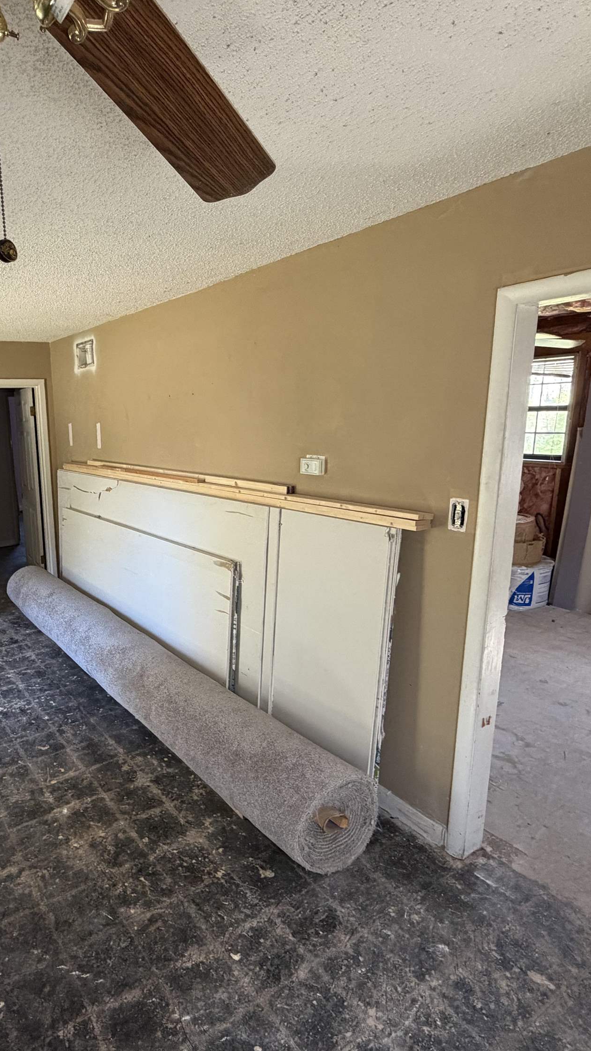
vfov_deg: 83.8
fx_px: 585
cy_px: 540
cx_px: 157
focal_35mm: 21
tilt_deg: -12.9
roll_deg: +2.5
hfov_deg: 51.6
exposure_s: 1/87
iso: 320
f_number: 2.2
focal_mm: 2.22
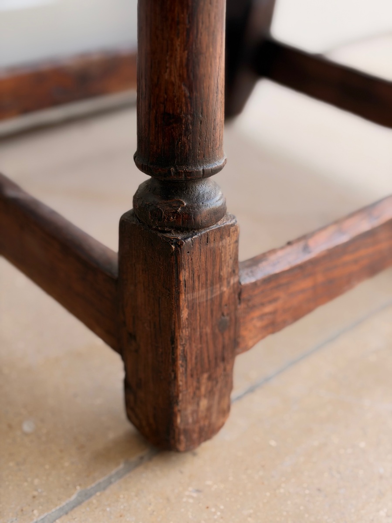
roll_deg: -5.3
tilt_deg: -33.5
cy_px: 262
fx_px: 725
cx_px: 196
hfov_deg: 30.3
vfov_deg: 39.7
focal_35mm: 48
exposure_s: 1/122
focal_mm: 6.93
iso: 50
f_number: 1.8
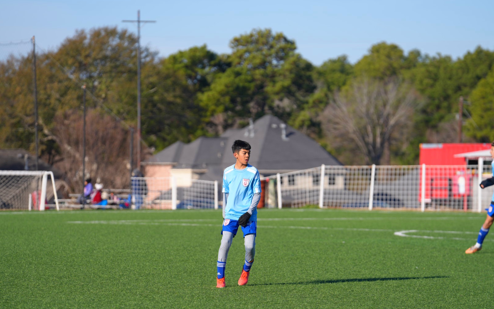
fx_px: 2760
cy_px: 157
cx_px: 246
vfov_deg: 6.4
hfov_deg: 10.2
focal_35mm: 205
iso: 100
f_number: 4.5
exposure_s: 1/1000
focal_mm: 200
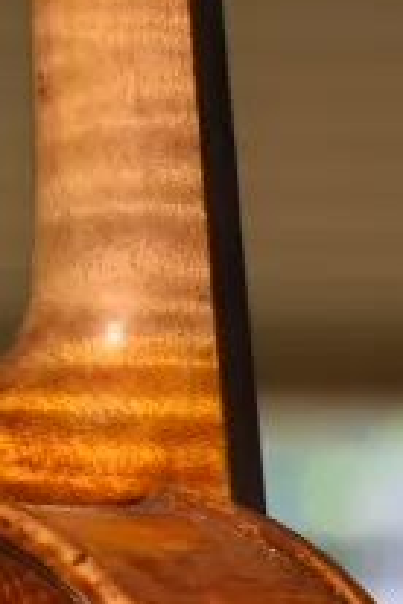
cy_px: 350
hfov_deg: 2.8
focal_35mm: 487
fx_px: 8169
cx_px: -93
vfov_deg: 4.2
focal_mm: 105
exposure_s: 1/2
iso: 100
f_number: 11
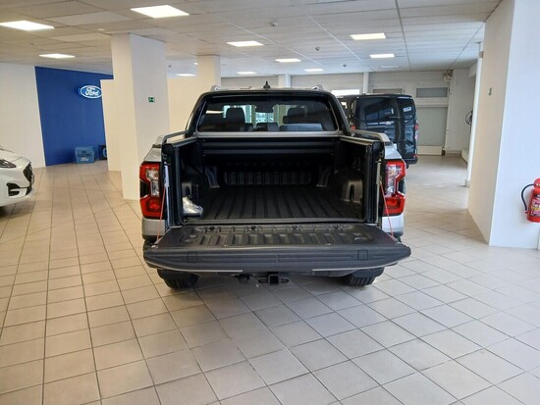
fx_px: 406
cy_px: 202
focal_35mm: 26
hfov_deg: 67.3
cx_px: 270
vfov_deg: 53.1
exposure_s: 1/50
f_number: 1.8
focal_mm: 3.98
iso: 160
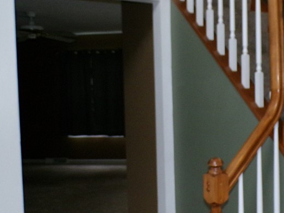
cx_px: 227
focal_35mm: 47
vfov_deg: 30.8
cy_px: 96
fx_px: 386
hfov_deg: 38.9
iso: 640
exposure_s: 1/34
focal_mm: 4.3
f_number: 3
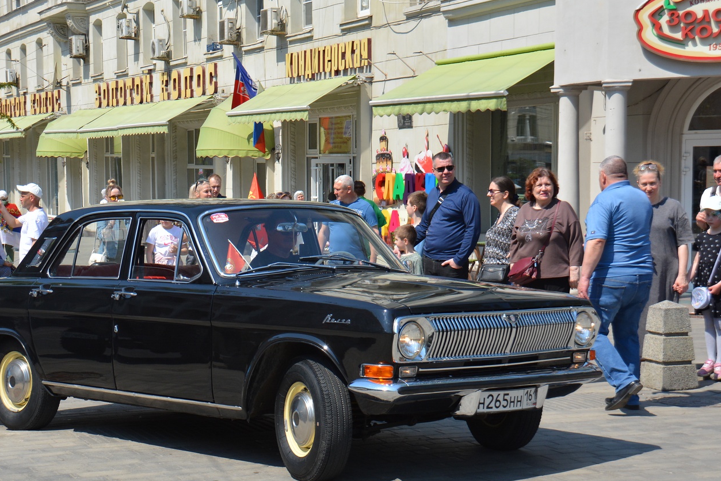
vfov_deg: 17.3
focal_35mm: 79
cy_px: 256
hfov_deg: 25.6
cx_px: 296
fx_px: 1582
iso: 400
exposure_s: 1/1600
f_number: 6.3
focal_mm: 44
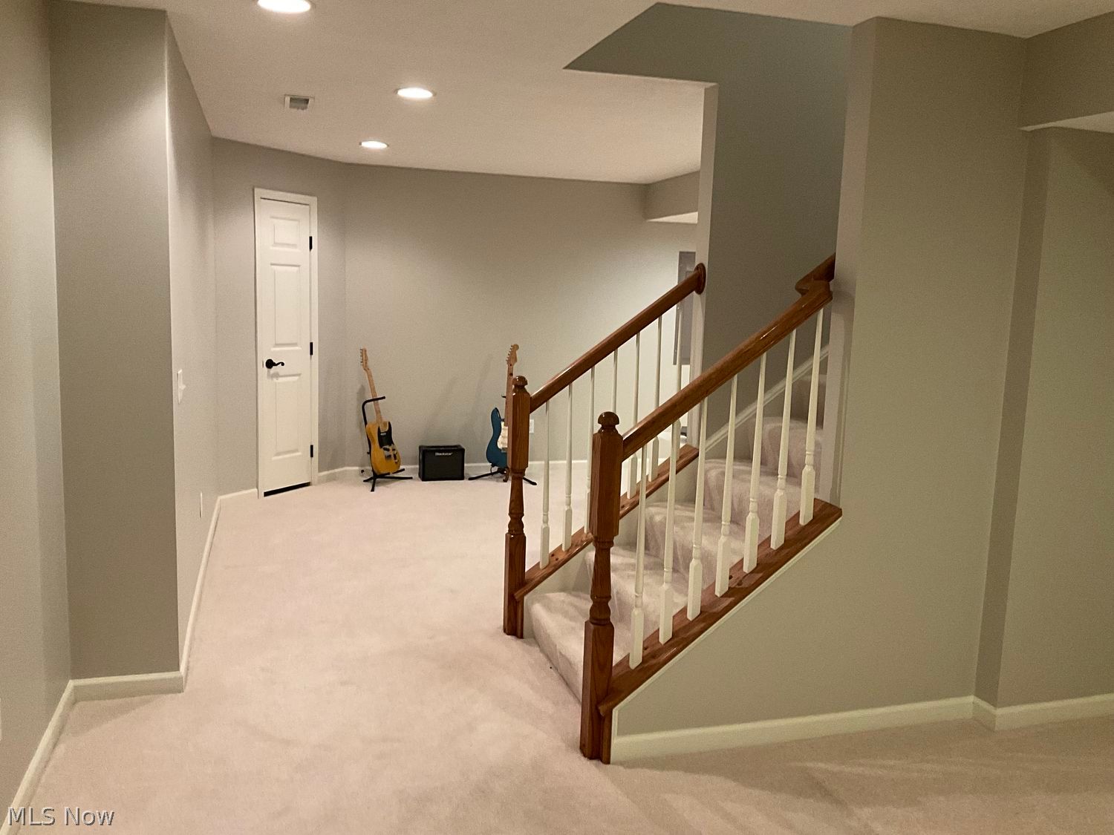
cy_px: 418
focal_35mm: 29
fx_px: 933
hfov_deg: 61.7
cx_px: 557
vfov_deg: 48.2
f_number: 1.8
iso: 200
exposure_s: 1/60
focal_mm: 3
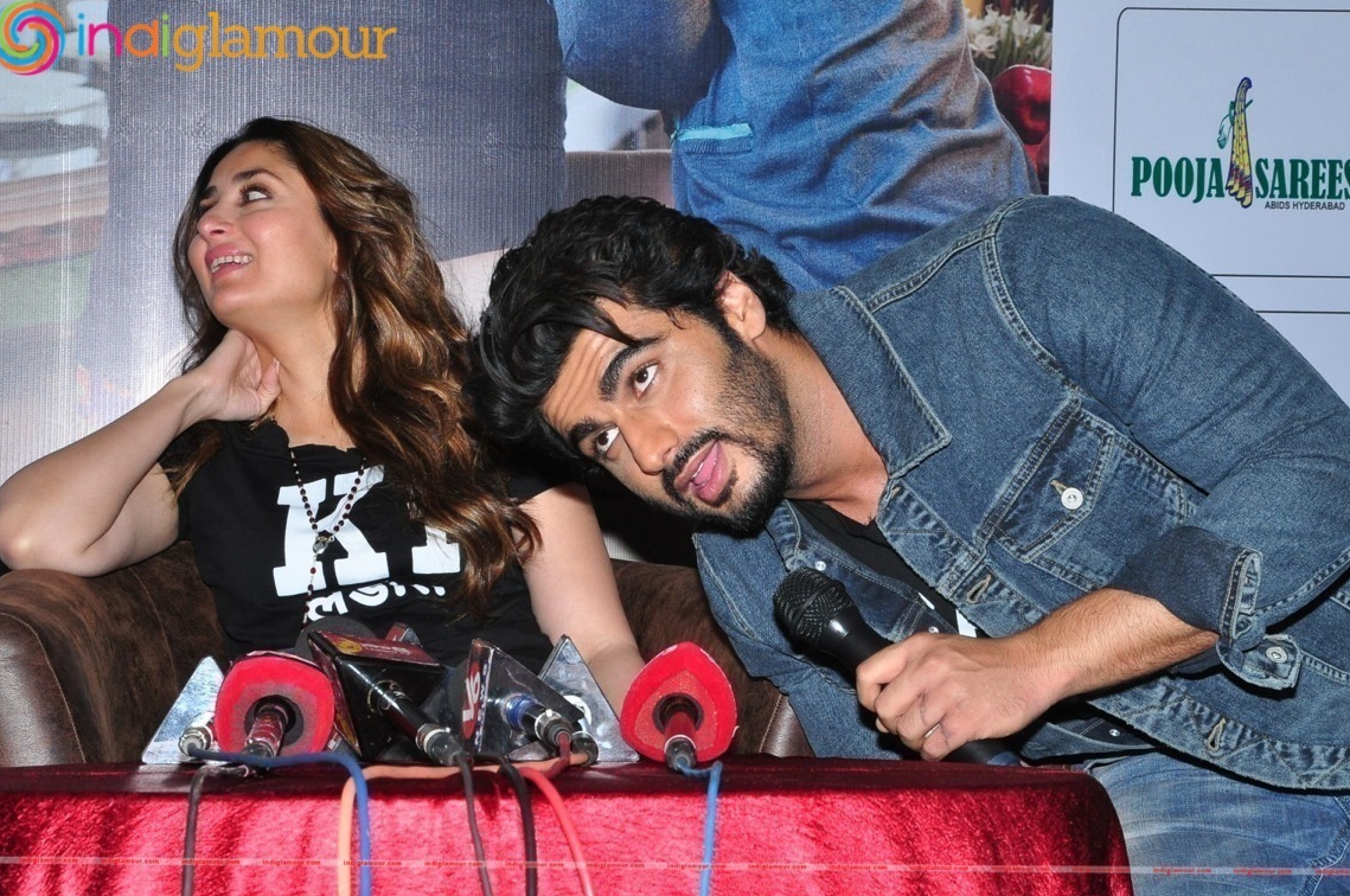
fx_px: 3670
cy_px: 468
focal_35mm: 98
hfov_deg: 20.8
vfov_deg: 13.9
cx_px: 696
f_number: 14
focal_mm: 62
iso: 800
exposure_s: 1/125
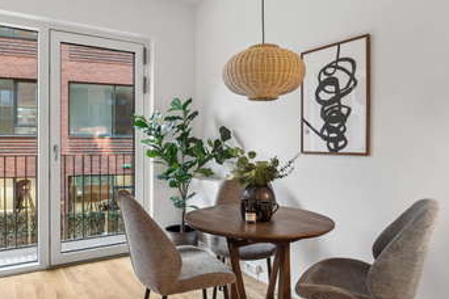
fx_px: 340
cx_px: 206
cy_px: 142
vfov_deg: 47.5
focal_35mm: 27
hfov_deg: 66.8
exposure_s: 1/6
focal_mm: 14.8
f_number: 5.6
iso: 400
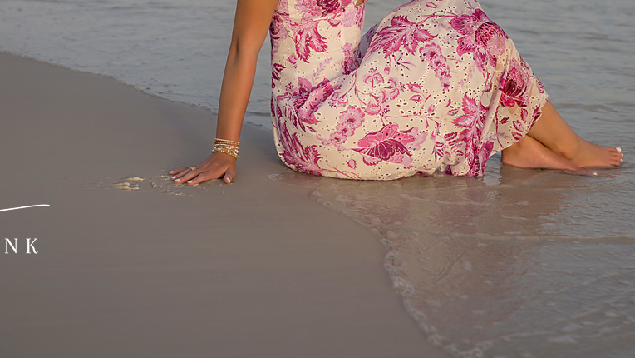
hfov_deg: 29.3
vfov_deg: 16.3
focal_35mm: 72
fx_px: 1212
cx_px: 341
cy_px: -22
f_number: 2.2
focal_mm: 35
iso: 125
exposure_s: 1/2000
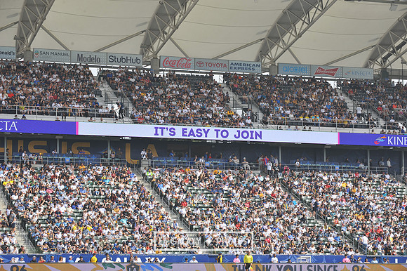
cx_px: 204
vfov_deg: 12.4
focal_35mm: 110
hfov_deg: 18.6
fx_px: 1243
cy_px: 136
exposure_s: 1/320
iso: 200
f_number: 9
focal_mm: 110
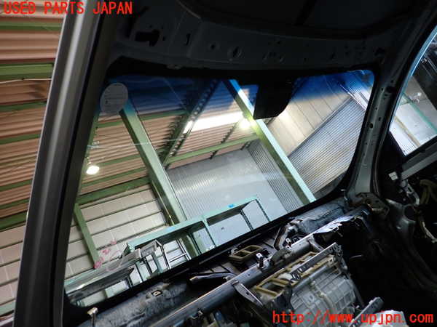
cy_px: 164
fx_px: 316
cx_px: 218
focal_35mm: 25
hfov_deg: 69.4
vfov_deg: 54.9
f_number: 2
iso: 200
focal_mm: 4.5
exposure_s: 1/60
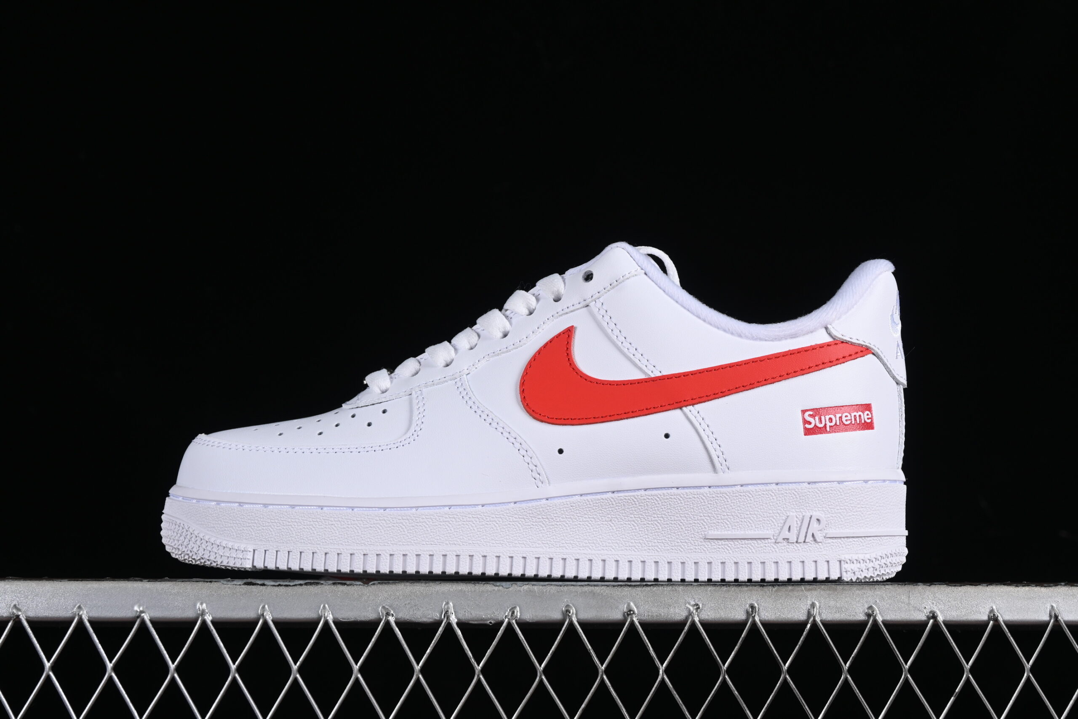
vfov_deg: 18.2
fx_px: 2246
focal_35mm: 75
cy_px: 360
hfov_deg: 27.0
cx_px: 539
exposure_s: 1/100
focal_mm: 50
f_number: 8
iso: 160
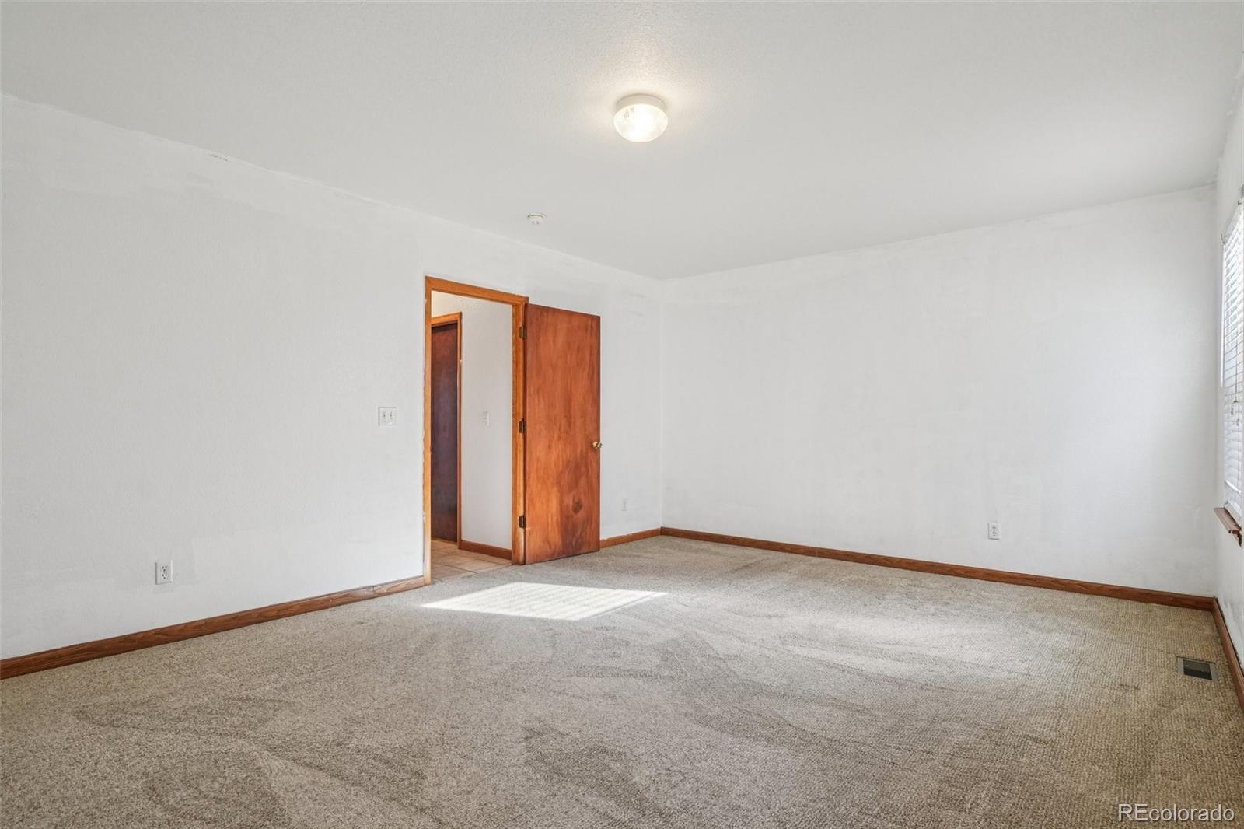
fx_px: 622
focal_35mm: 18
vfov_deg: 67.4
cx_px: 622
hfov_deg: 90.0
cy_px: 414
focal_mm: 12
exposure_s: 1/30
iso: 320
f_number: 8
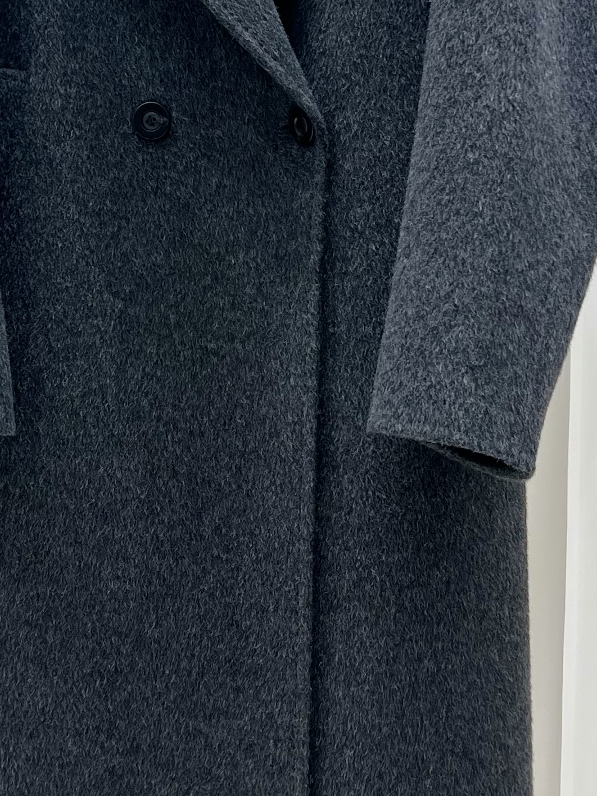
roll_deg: -0.2
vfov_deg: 25.8
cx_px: 252
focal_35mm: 74
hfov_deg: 19.9
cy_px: 135
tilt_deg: -2.2
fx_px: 1702
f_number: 1.5
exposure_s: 1/120
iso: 32
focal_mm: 5.7
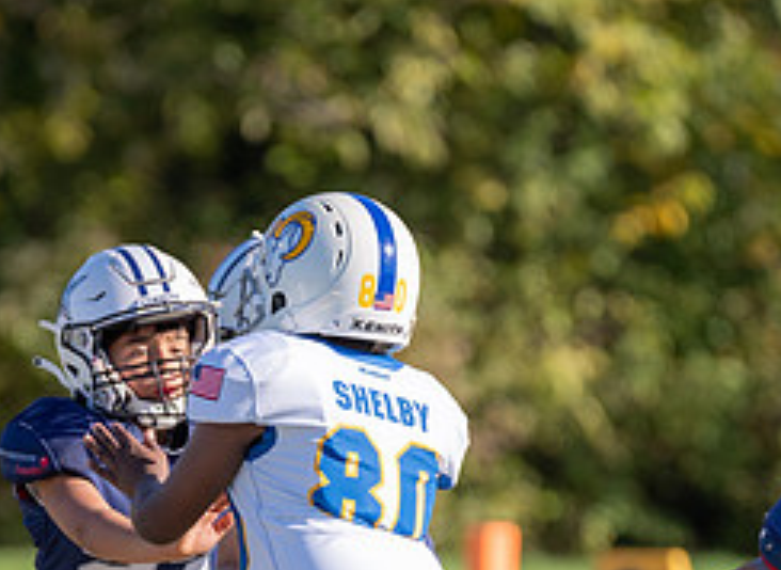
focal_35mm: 722
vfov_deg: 2.0
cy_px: 584
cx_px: 327
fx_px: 16131
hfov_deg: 2.8
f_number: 2.8
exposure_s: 1/1600
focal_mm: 200
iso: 100
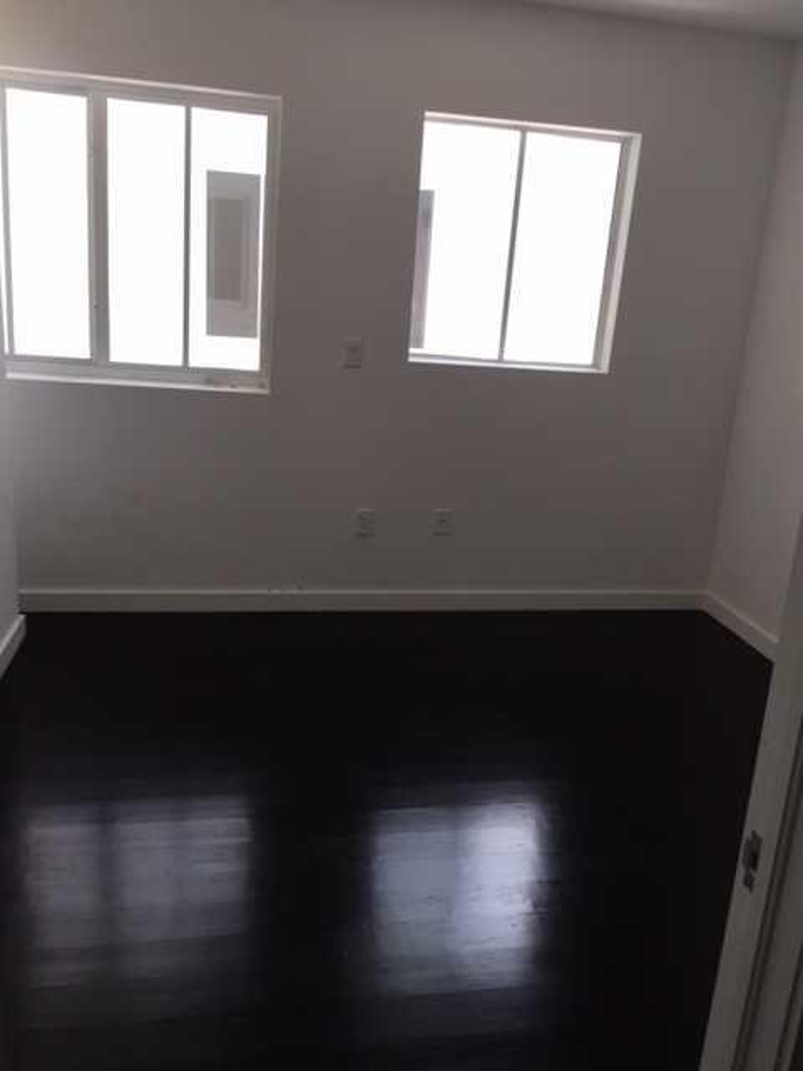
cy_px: 536
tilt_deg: -14.2
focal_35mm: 29
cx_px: 402
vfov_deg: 61.7
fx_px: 897
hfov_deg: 48.2
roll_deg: -3.2
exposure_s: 1/60
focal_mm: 4.15
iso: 40
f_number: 2.2
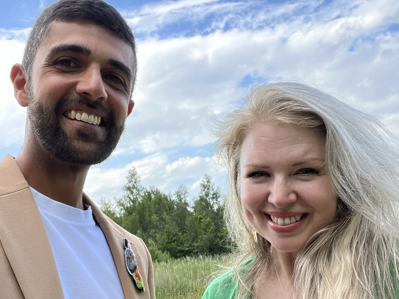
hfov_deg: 60.0
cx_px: 200
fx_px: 346
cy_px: 150
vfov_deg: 46.8
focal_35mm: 30
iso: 32
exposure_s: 1/172
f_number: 2.2
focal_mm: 2.71
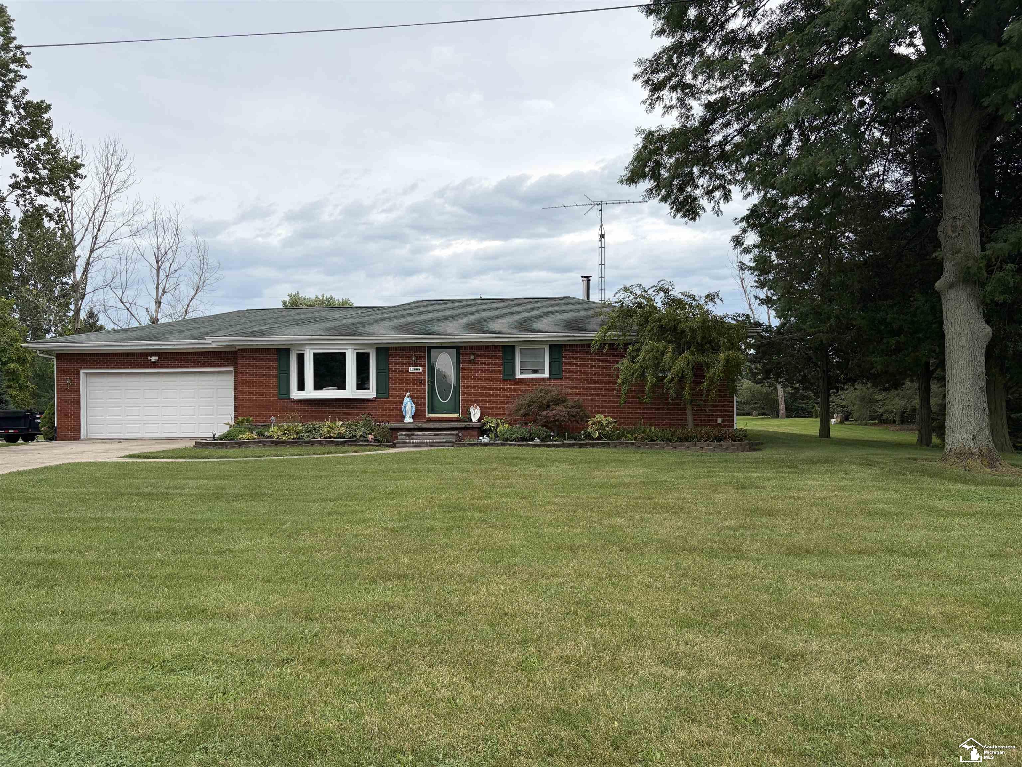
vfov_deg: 53.1
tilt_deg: +1.4
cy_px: 384
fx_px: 768
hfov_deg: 67.3
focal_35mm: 26
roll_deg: +0.9
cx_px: 511
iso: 50
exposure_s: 1/2538
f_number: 1.6
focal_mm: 5.96
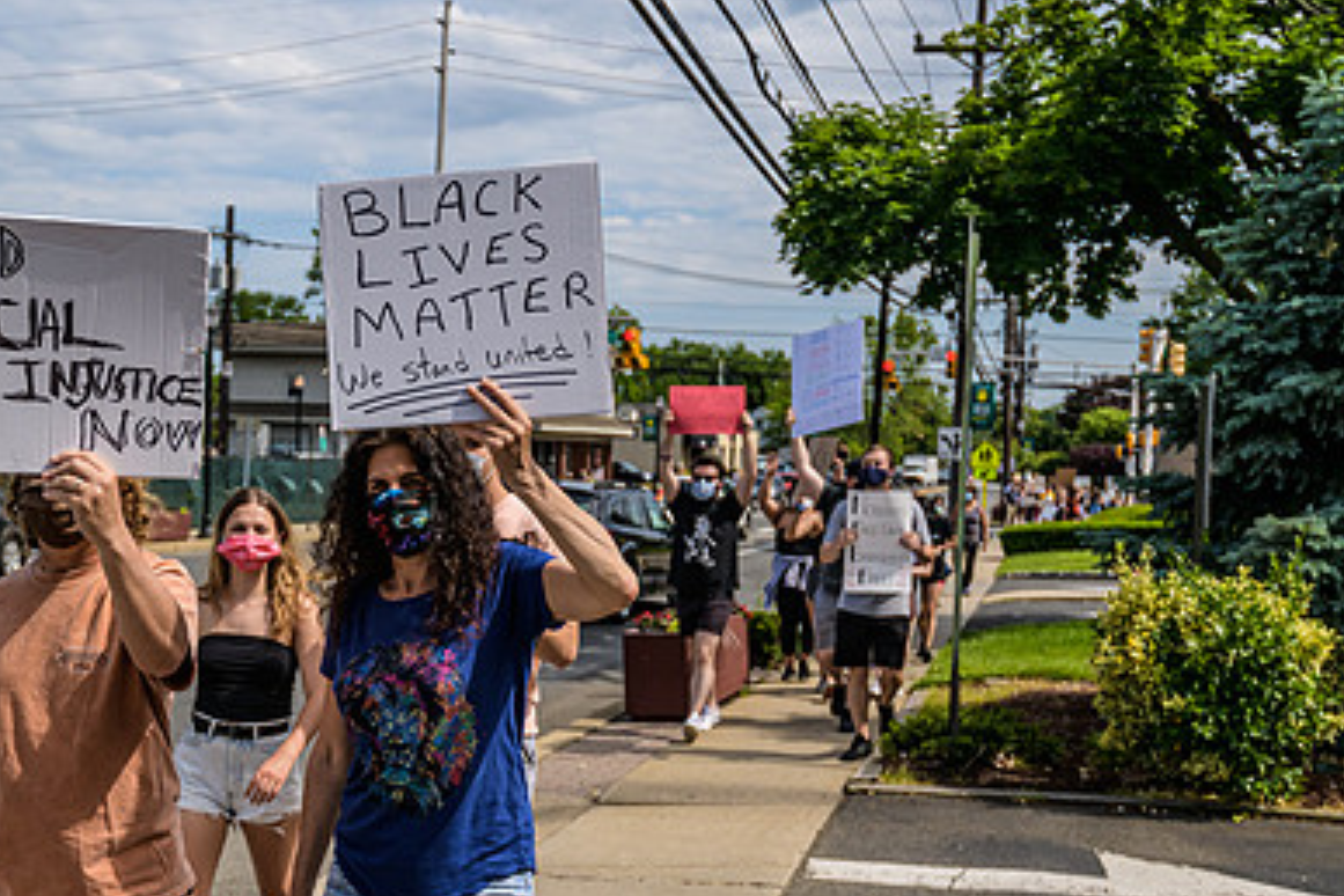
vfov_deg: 27.9
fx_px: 1792
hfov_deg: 40.7
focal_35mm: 48
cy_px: 585
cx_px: 465
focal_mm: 32
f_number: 4
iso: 200
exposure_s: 1/3200
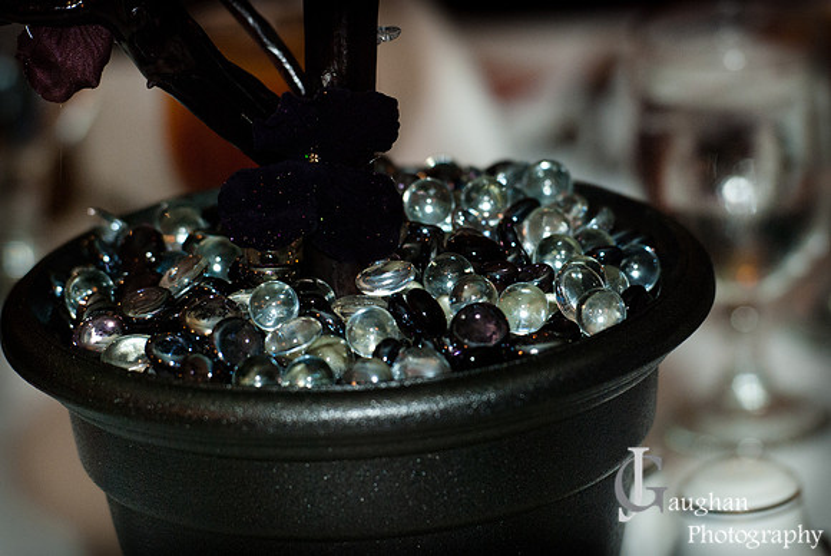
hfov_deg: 6.9
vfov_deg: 4.6
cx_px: 416
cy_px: 278
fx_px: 6932
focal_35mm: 300
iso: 640
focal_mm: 200
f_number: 2.8
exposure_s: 1/60
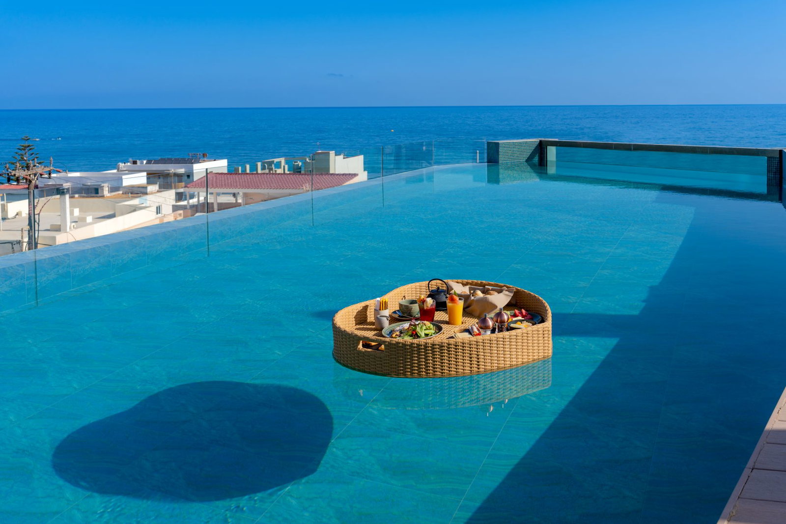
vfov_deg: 37.9
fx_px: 764
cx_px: 393
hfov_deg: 54.4
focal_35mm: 35
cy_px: 262
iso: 50
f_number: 8
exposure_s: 1/250
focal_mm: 35
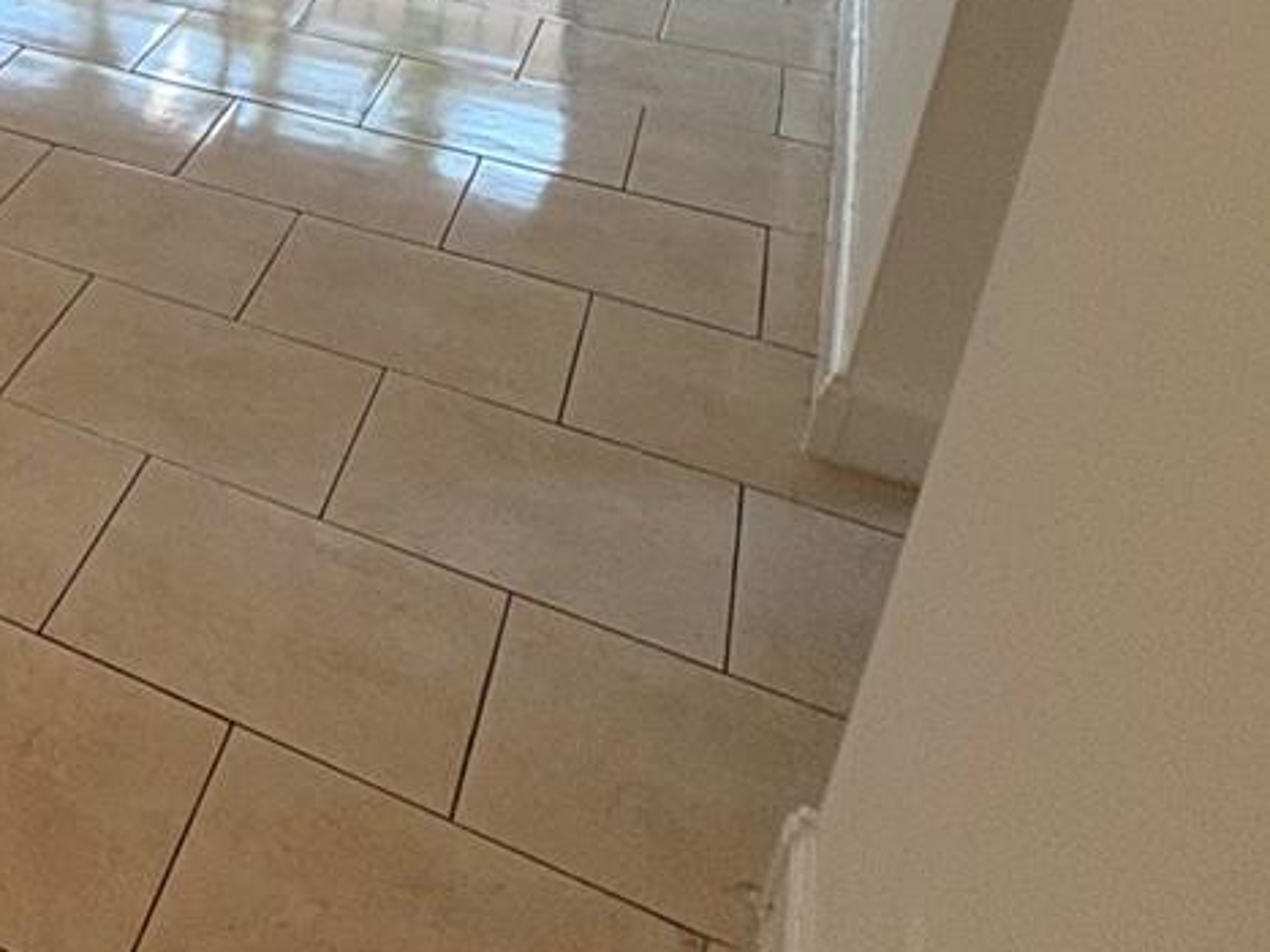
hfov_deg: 28.5
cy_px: -150
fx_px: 1761
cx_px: -555
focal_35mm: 48
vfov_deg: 27.2
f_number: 2.2
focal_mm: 2.22
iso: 160
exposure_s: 1/120
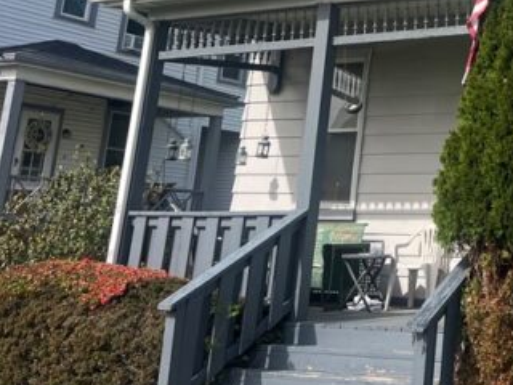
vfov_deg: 21.7
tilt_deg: +14.6
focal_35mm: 65
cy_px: -11
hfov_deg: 26.9
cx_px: 588
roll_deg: -3.0
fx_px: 963
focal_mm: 5.7
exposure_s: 1/2841
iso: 50
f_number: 1.5
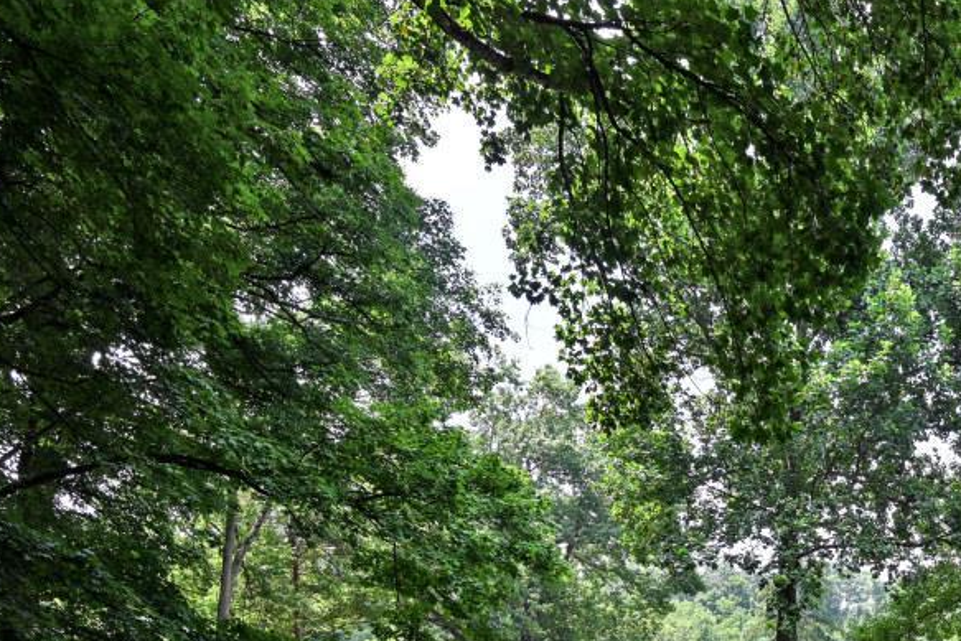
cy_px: 740
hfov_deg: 46.9
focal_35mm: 36
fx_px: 961
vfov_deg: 31.7
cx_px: 895
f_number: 5.6
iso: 125
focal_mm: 14
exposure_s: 1/250
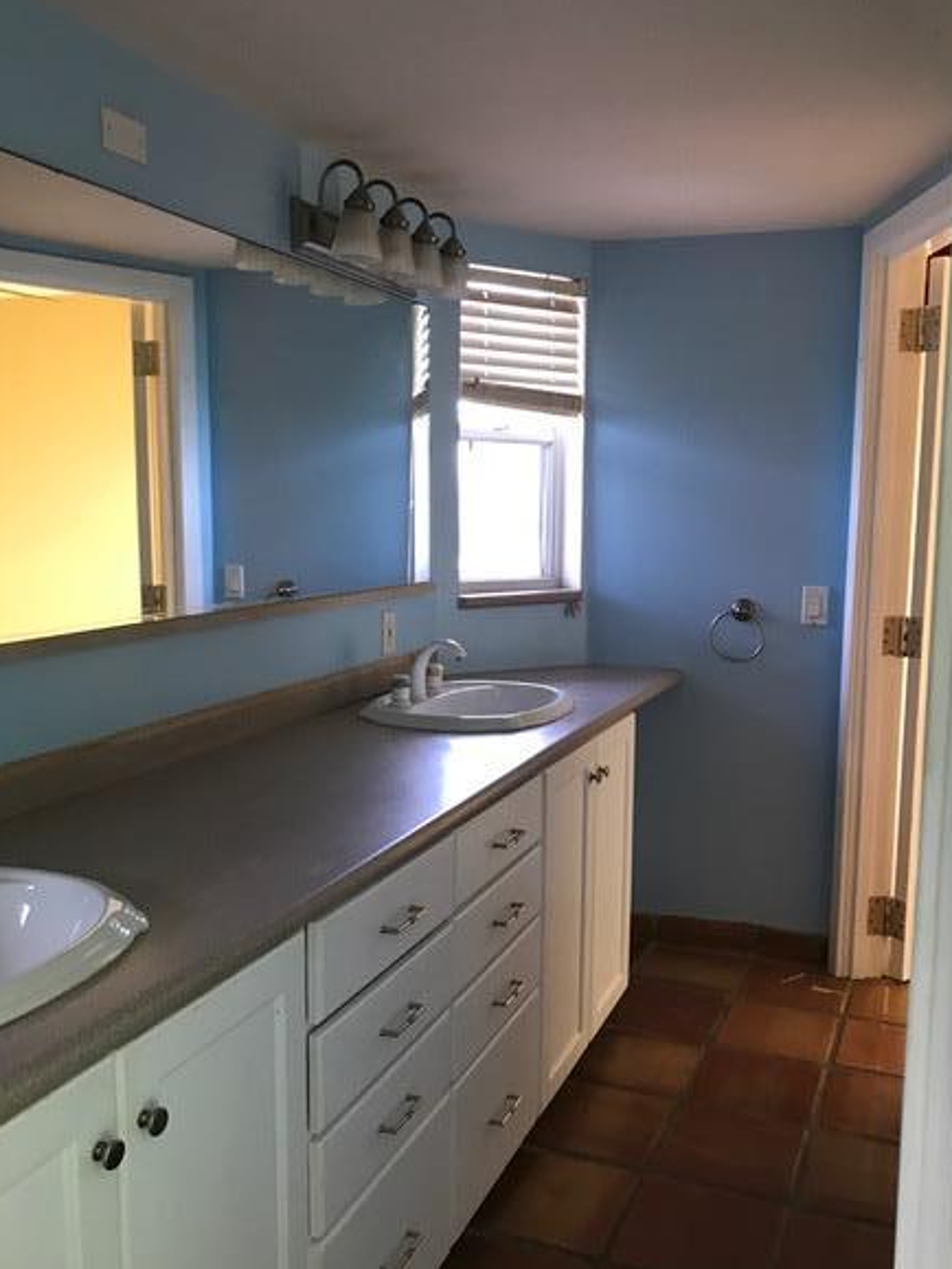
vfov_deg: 58.2
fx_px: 1136
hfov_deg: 45.4
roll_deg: -1.0
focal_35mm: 31
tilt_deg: -8.5
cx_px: 520
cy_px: 692
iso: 50
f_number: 1.8
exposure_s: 1/15
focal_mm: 3.99
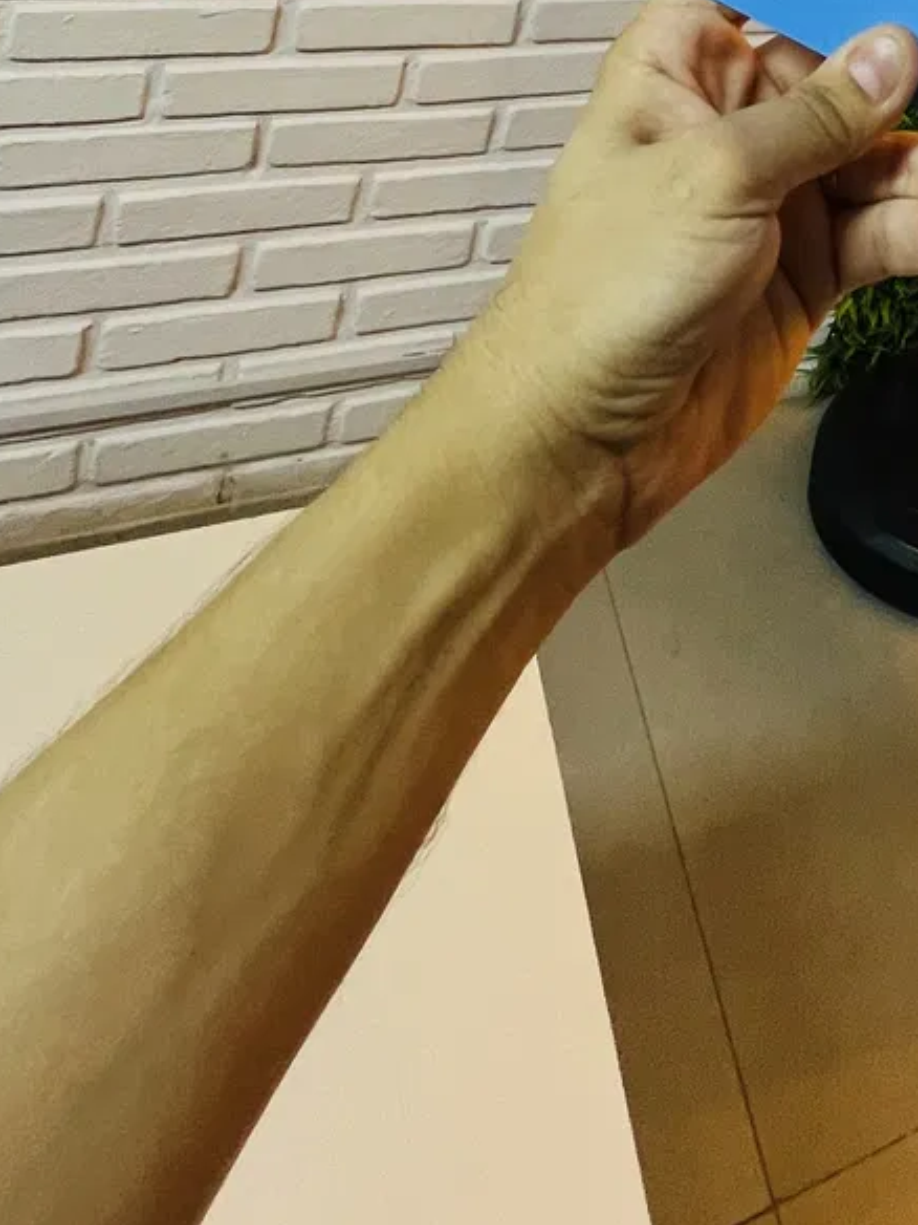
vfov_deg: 34.5
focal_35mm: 38
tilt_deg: -6.8
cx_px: 1193
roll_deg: -14.3
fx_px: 1344
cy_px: -370
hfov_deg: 30.0
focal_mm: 1.57
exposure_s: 1/60
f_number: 1.8
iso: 160
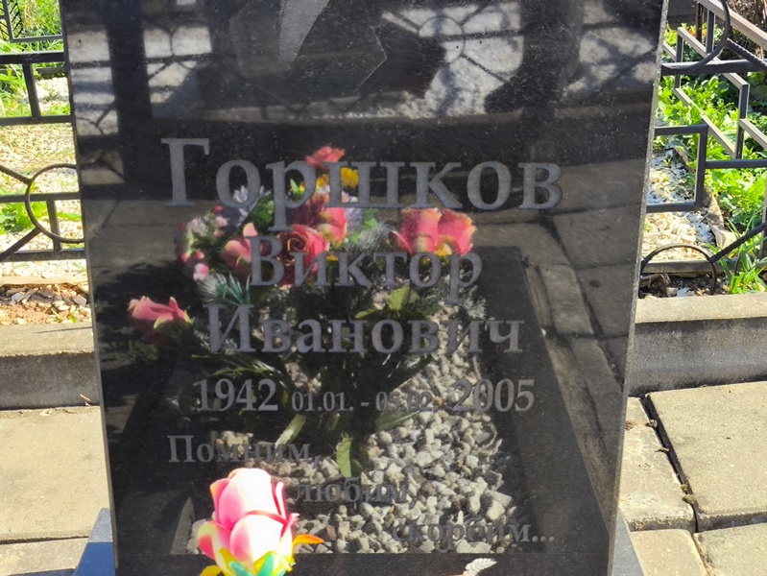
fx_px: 1108
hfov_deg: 38.2
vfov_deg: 29.1
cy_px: 288
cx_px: 384
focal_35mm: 50
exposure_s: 1/405
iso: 50
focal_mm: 4.71
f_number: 1.7
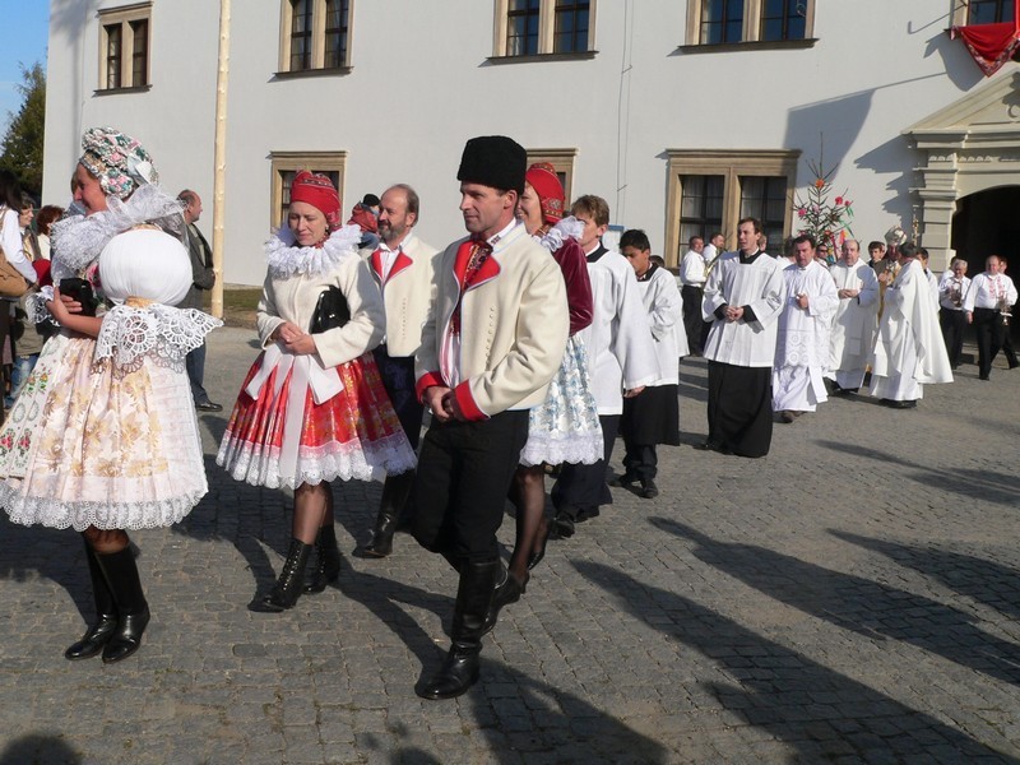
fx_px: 1061
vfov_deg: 39.7
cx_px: 510
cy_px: 382
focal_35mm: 36
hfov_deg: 51.4
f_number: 5.2
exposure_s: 1/500
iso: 80
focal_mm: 6
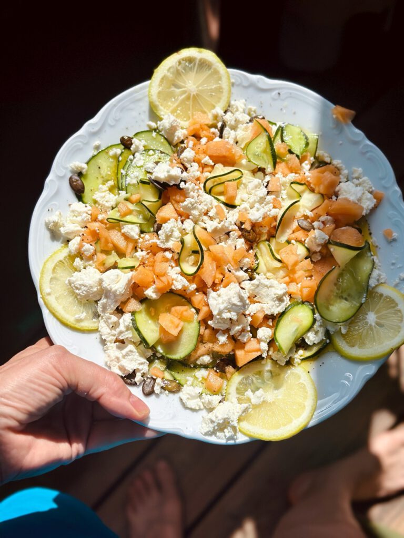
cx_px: 202
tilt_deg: -76.4
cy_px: 269
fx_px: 747
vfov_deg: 39.7
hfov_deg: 30.3
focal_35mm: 48
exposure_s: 1/12048
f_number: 1.78
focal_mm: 6.86
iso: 100
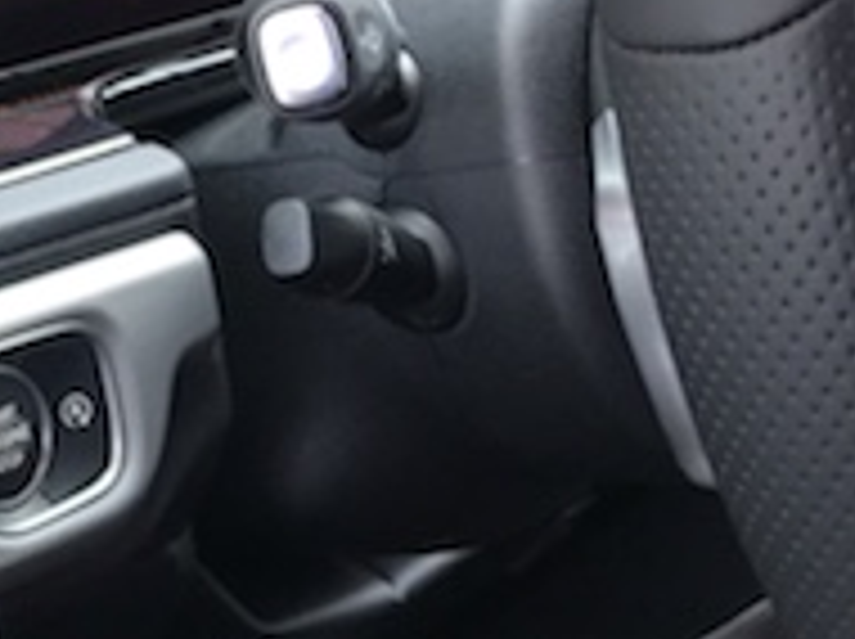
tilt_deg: -21.6
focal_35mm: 103
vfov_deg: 14.2
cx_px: -446
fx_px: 2541
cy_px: 50
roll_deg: -3.1
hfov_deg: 17.2
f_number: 1.8
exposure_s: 1/42
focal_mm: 3.99
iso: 20
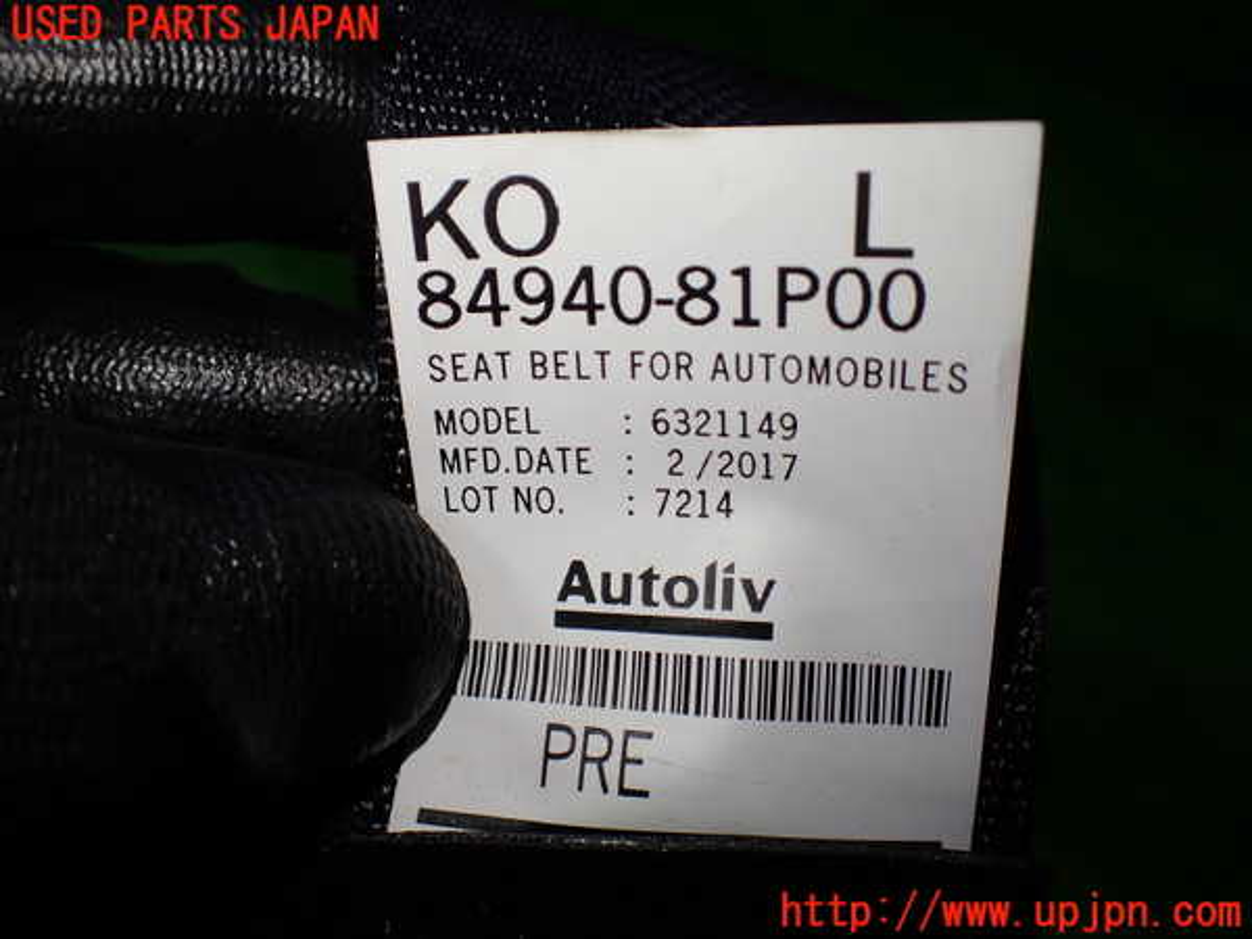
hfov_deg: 60.0
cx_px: 626
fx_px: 1085
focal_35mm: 30
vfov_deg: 46.8
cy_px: 470
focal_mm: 5.4
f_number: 2.3
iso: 100
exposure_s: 1/160
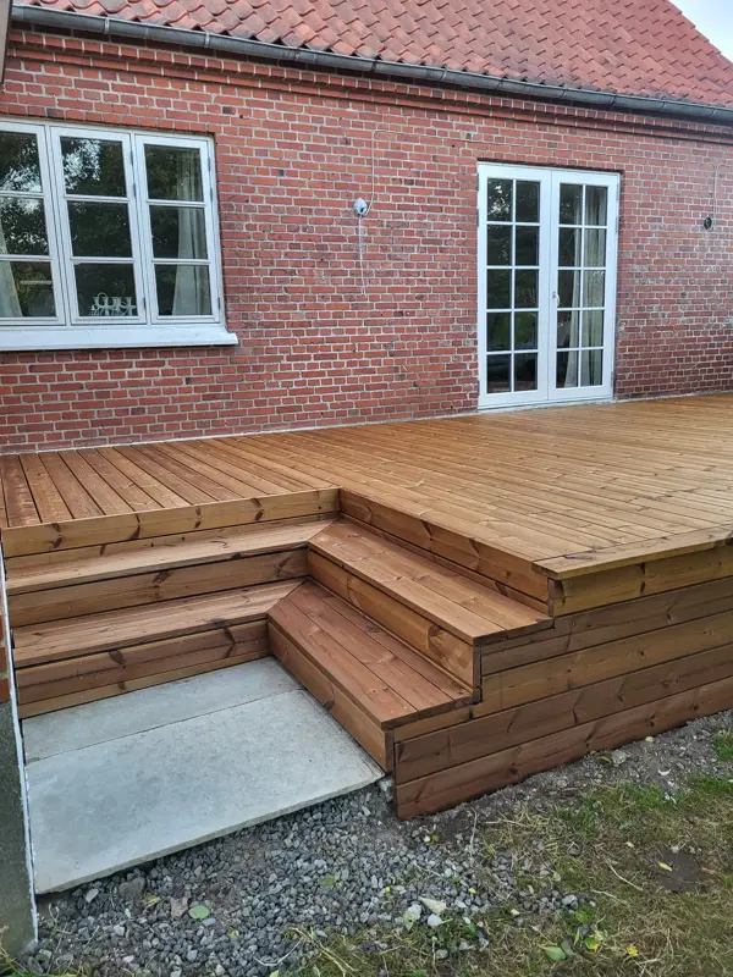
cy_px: 488
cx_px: 366
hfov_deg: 53.1
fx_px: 734
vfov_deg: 67.3
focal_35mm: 26
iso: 200
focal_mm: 5.4
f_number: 1.8
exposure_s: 1/100
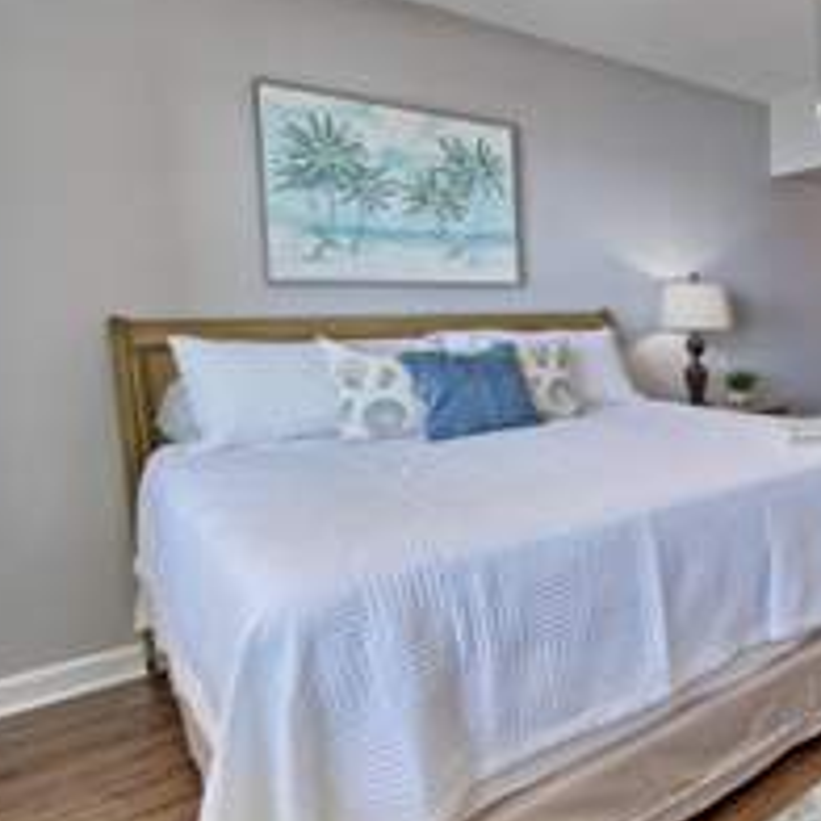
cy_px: 373
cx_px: 804
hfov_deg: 51.6
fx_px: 671
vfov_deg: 62.8
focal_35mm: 25
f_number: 8
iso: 500
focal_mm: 12
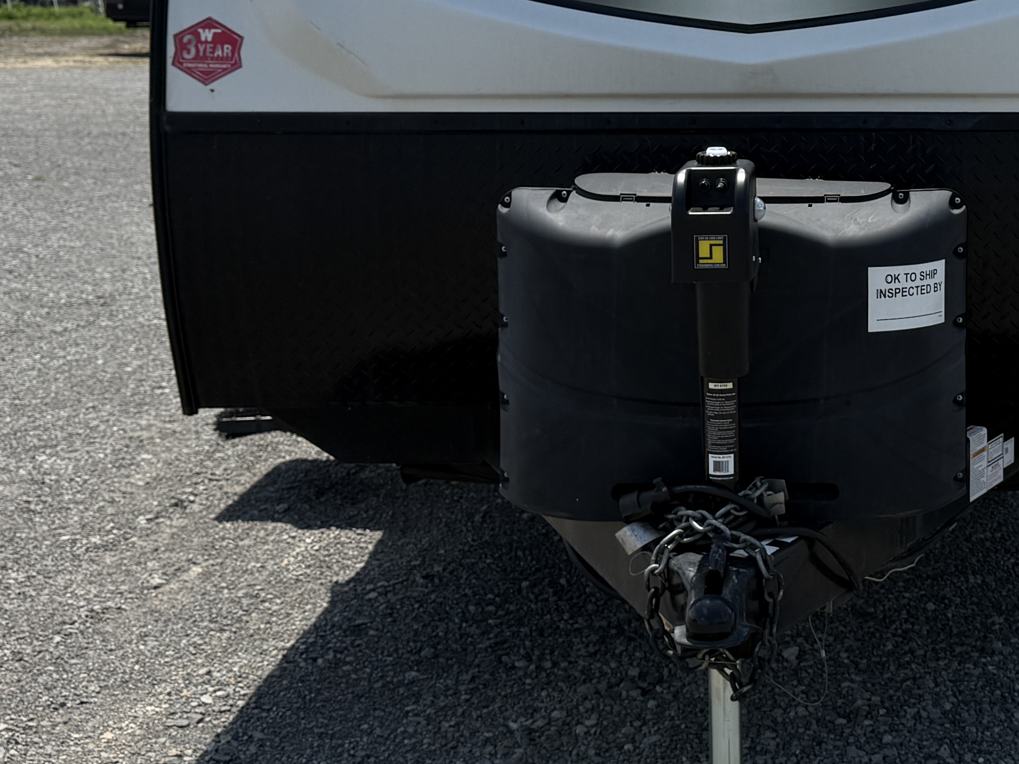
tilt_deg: -5.5
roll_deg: -0.4
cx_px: 876
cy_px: 145
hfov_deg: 29.3
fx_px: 1884
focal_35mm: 64
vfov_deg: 22.6
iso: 80
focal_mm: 6.76
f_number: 1.78
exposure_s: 1/6711
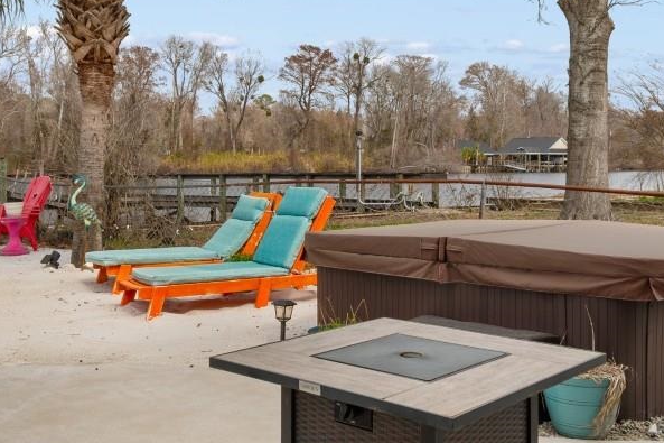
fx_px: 756
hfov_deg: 47.4
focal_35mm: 41
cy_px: 160
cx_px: 311
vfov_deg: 32.4
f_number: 9
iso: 100
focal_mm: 10
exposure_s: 1/320
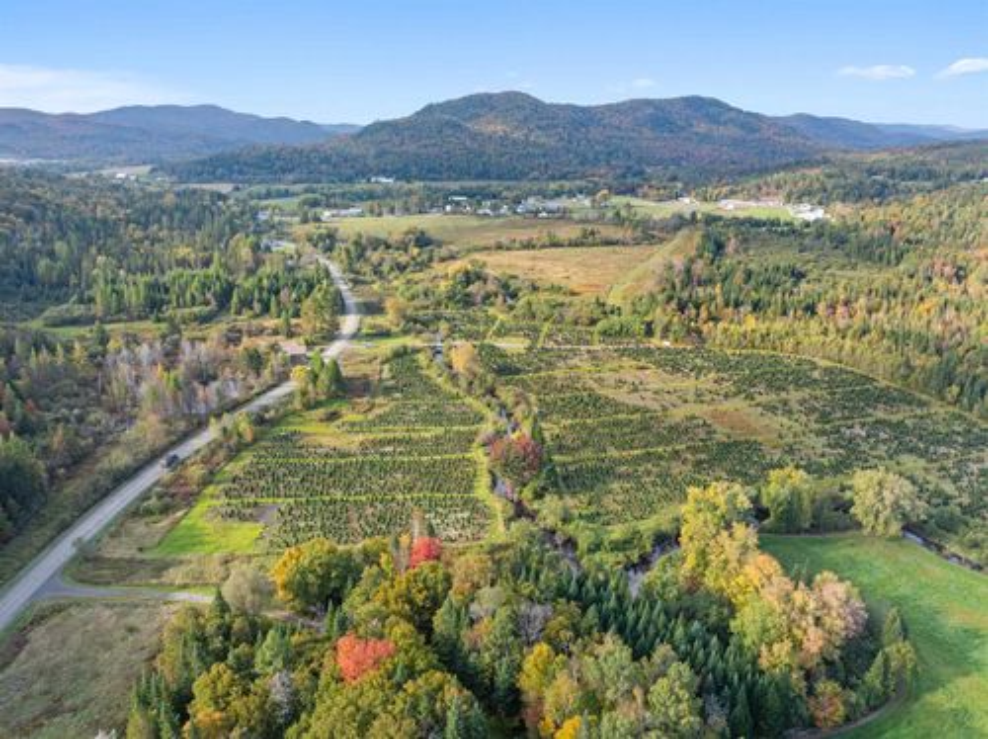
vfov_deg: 56.7
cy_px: 370
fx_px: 684
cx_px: 494
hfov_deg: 71.6
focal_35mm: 24
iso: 110
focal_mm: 12.29
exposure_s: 1/1250
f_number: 2.8
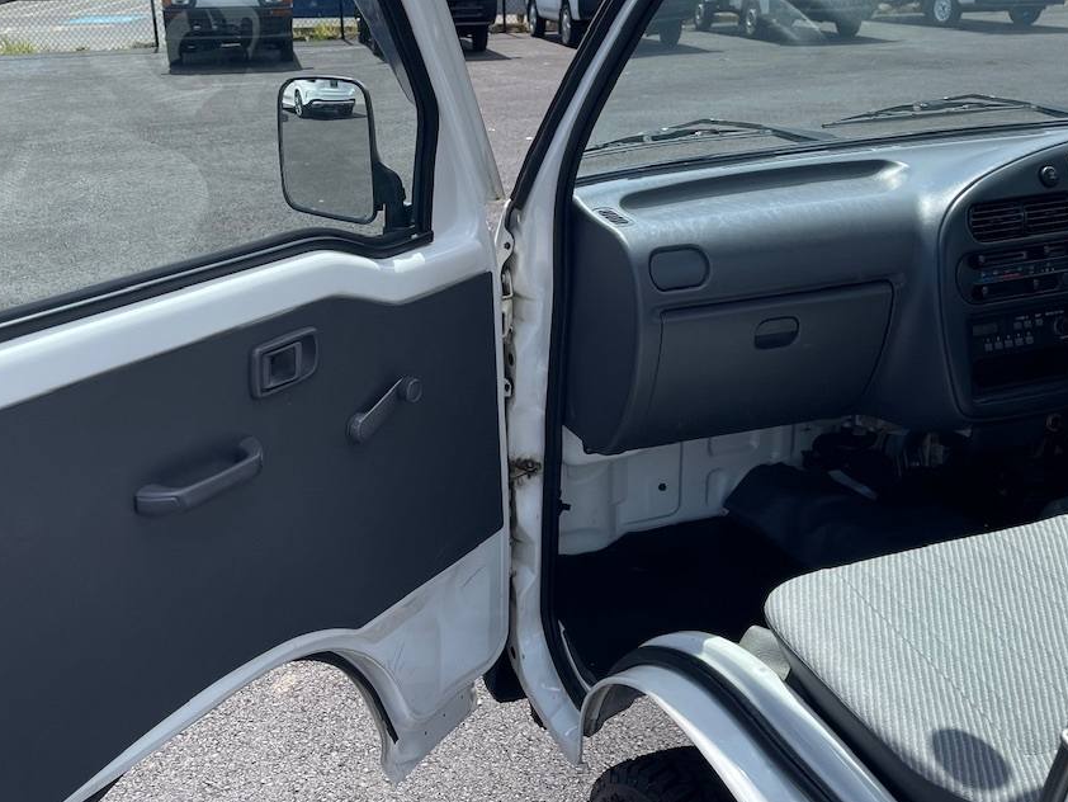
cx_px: 435
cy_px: 283
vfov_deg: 37.4
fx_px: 1173
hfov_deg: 48.7
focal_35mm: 38
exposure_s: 1/1642
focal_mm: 5.1
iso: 32
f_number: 1.6
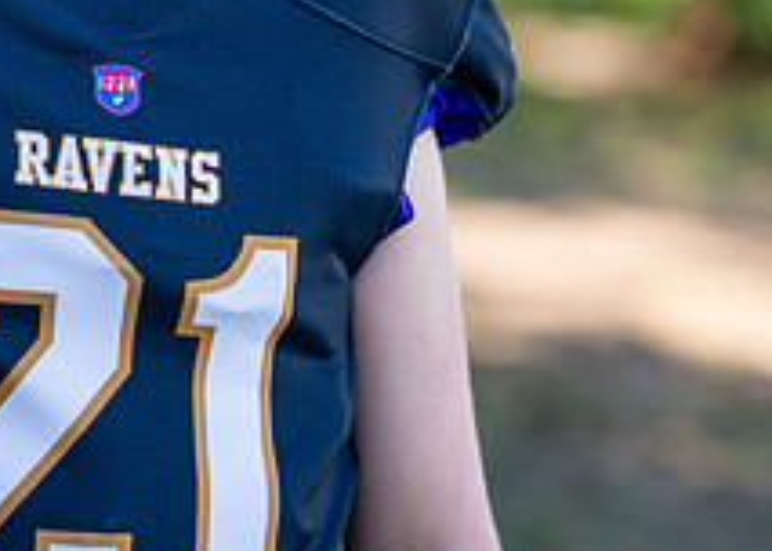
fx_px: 3880
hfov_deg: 11.3
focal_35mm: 177
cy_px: -29
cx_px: 61
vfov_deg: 8.1
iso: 100
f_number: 1.2
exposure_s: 1/1250
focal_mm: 50
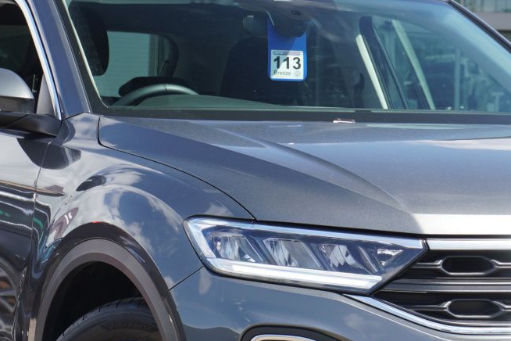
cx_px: 315
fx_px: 2498
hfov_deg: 11.7
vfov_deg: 7.8
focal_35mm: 176
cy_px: 290
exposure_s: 1/100
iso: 100
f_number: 6.3
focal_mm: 48
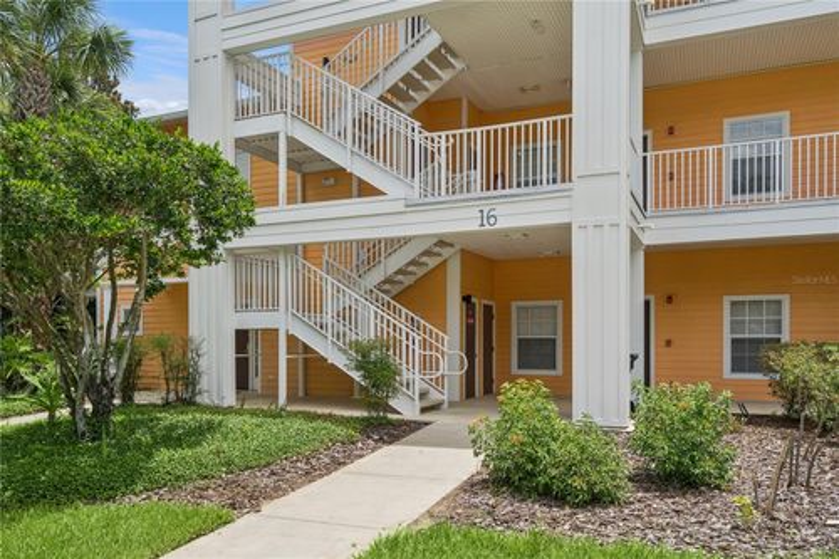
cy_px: 280
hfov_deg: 67.4
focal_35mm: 27
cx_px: 420
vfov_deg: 47.9
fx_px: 629
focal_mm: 27
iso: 400
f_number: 9
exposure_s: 1/500
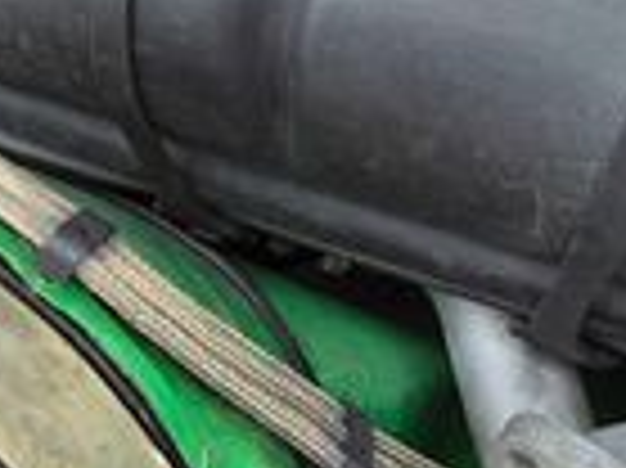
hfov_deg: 18.1
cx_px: 0
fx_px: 1915
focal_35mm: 106
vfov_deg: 13.8
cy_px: 410
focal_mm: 6.3
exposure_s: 1/359
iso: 50
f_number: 1.7
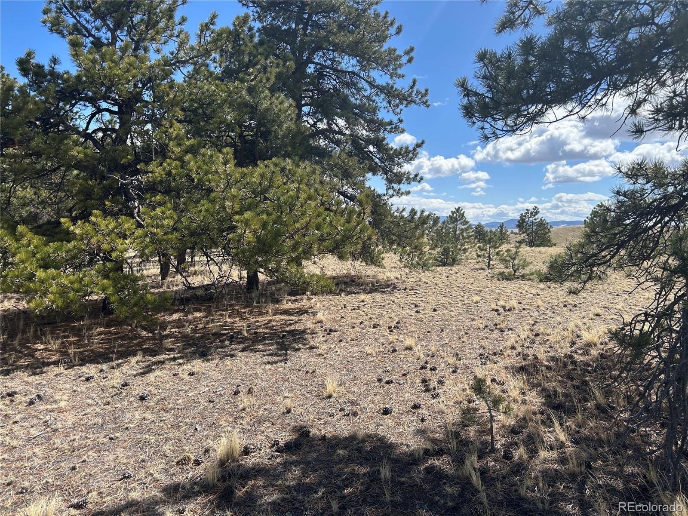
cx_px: 344
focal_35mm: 26
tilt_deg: -2.8
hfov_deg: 67.3
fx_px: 517
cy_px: 258
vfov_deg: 53.1
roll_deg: -2.7
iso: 50
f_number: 1.5
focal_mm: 5.7
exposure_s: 1/3356
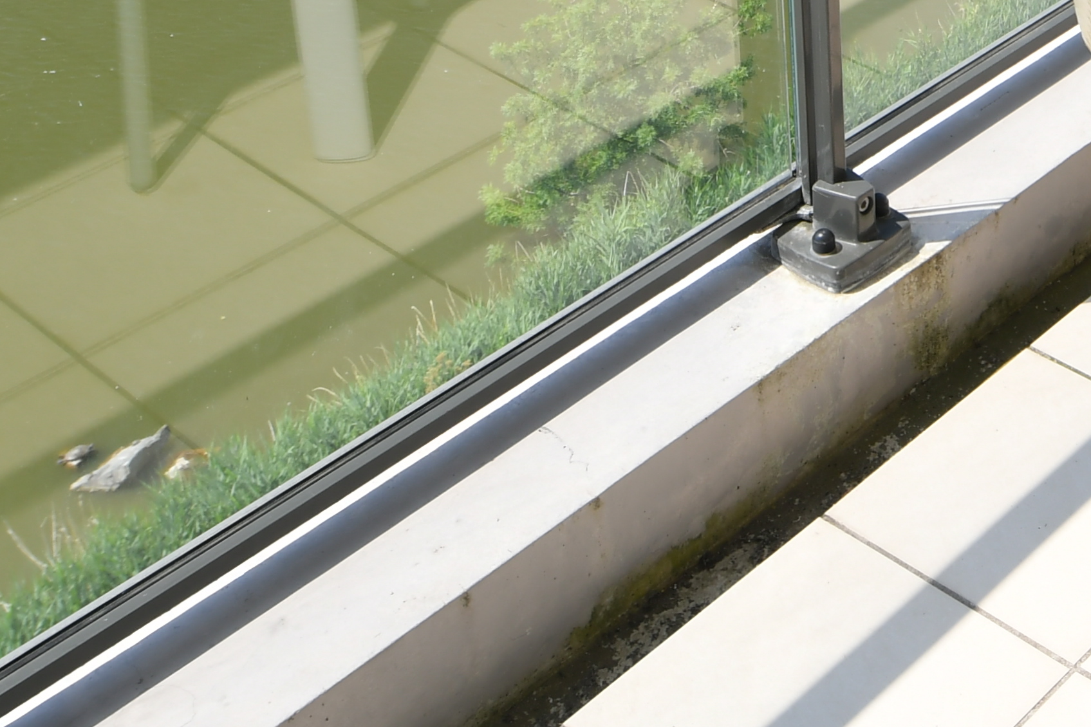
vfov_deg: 17.9
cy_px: -322
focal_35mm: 69
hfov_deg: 27.2
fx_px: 2091
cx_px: 1148
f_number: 8
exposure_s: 1/60
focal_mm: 14
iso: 100
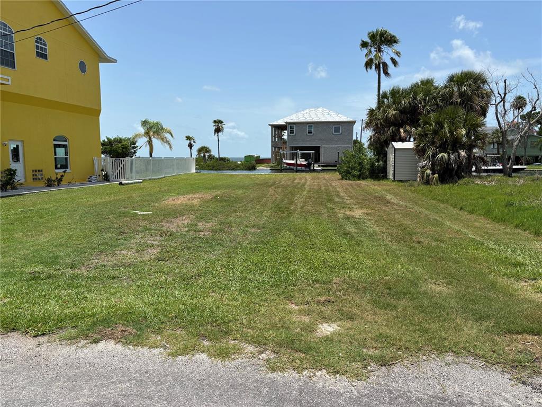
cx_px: 271
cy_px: 204
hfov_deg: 67.3
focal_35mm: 26
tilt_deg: -7.6
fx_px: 407
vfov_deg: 53.1
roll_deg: -0.4
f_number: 1.6
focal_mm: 5.96
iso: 50
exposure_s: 1/3650
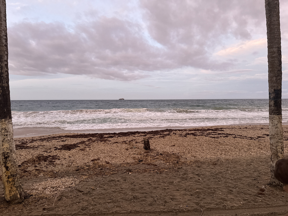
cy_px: 108
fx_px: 200
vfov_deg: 56.8
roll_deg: +0.2
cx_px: 144
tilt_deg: -1.8
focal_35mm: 24
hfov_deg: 71.6
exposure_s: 1/60
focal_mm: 6.76
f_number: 1.78
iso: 400
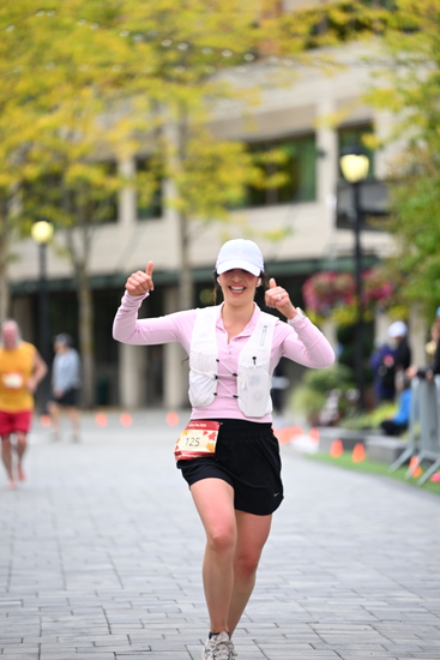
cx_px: 220
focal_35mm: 190
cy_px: 330
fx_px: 3481
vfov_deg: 10.8
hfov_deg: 7.2
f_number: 2.8
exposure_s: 1/2000
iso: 640
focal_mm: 190
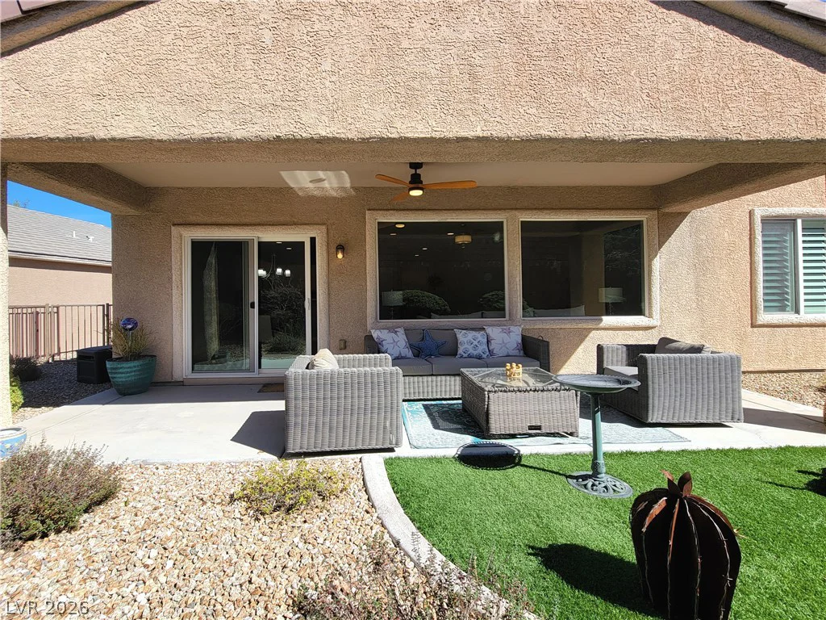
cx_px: 413
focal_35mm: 13
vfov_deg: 89.9
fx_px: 310
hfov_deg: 106.2
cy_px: 310
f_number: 2.2
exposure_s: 1/1399
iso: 50
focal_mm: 2.2
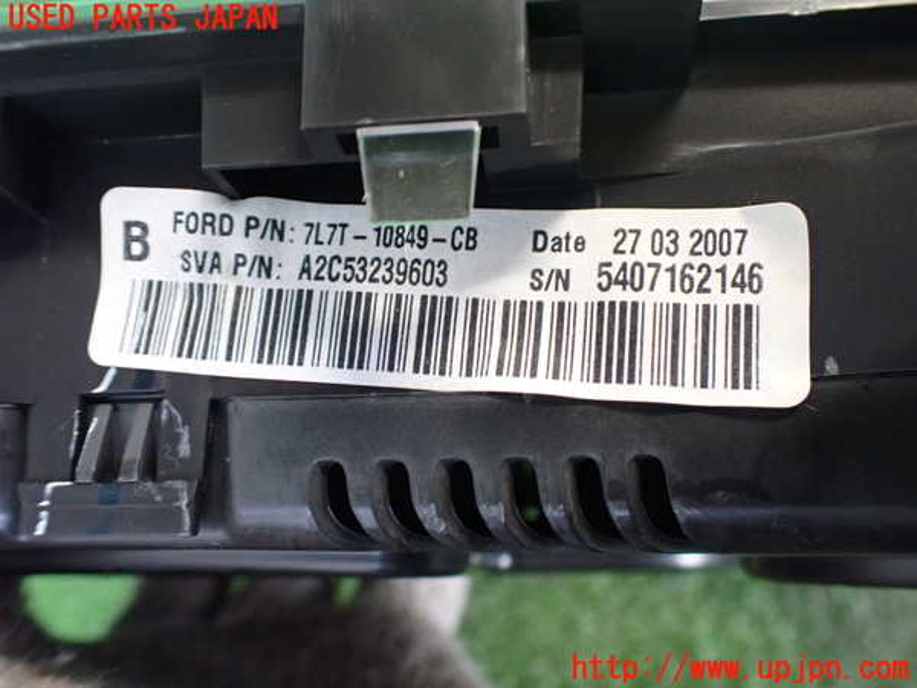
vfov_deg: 46.8
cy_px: 344
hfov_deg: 60.0
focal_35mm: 30
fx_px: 795
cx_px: 458
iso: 800
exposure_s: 1/50
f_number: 2.3
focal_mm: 5.4
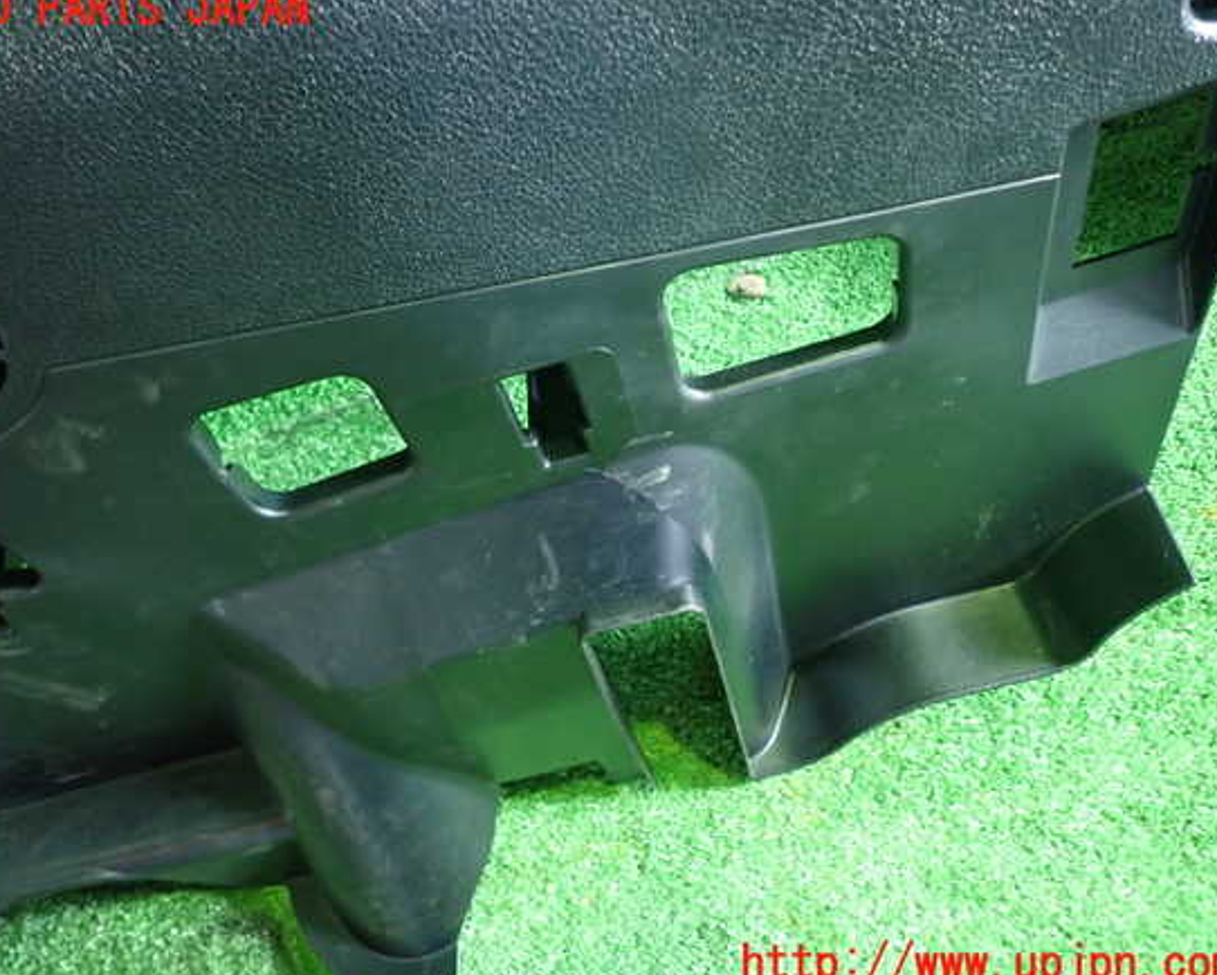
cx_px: 575
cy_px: 488
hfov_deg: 64.0
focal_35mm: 27
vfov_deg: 53.2
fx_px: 973
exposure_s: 1/30
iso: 500
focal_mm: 4.5
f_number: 2
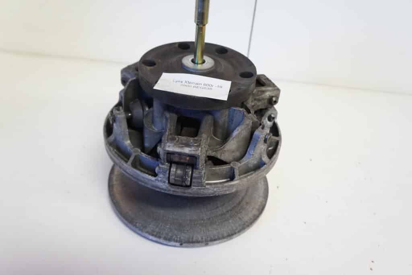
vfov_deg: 40.0
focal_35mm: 33
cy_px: 138
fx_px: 378
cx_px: 206
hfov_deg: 57.2
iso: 3200
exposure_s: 1/25
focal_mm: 22
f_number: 5
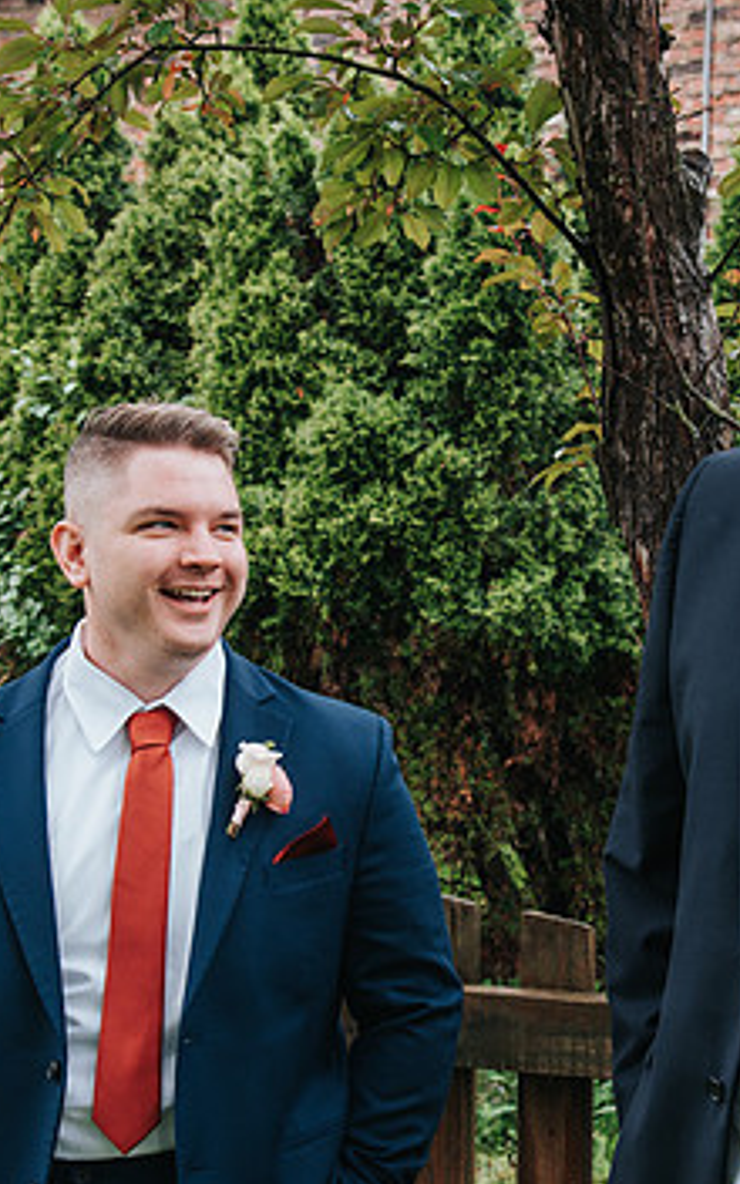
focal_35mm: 74
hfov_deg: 17.6
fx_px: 2388
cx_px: 494
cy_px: 607
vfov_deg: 27.8
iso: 400
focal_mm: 44
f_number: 5.6
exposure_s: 1/125
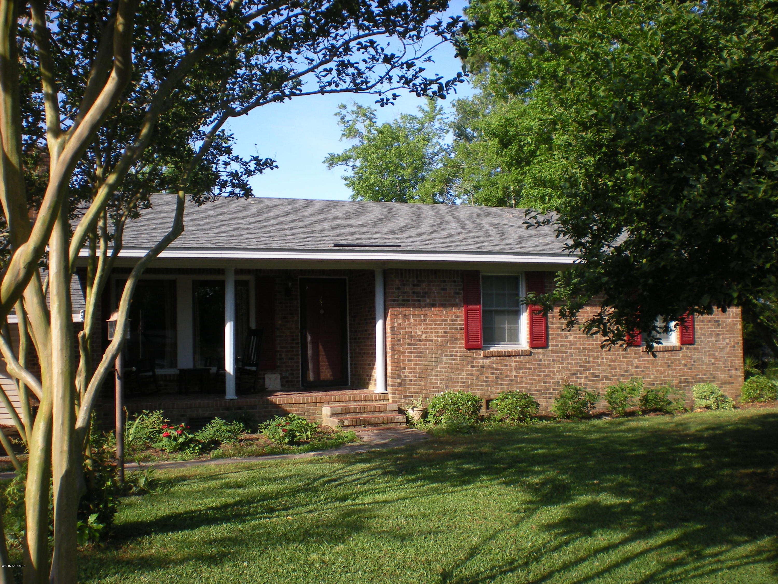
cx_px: 389
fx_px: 854
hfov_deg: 49.0
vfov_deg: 37.7
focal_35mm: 38
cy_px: 292
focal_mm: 6.3
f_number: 4.6
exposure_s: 1/210
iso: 64
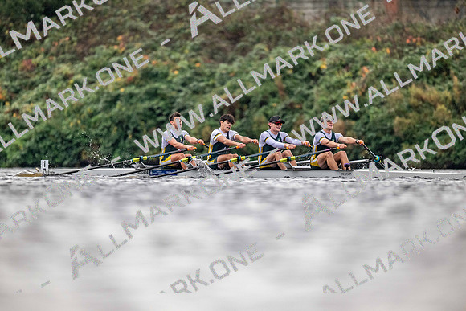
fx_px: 7768
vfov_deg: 2.3
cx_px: 233
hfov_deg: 3.4
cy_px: 156
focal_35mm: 600
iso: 2200
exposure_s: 1/2500
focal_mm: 600
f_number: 4
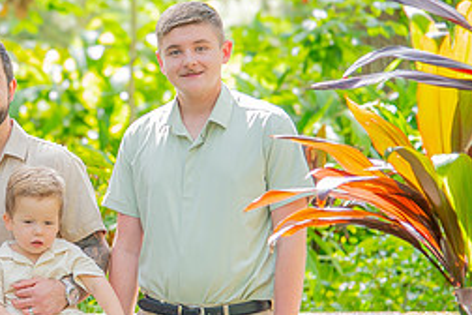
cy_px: 192
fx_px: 2714
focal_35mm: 207
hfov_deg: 9.9
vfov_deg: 6.6
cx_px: 1
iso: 640
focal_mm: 82
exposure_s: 1/250
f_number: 4
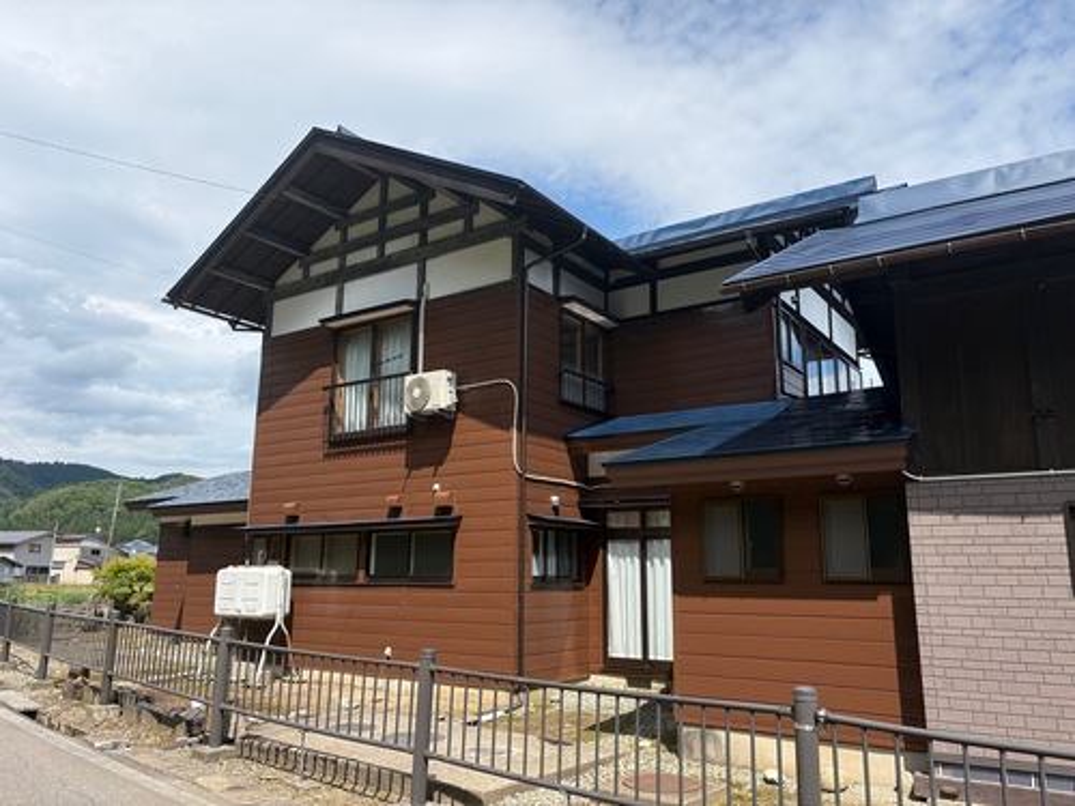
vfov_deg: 53.1
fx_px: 807
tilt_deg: +12.5
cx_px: 538
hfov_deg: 67.3
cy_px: 403
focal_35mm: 26
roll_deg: +0.1
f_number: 1.6
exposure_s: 1/3279
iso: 50
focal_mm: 5.96
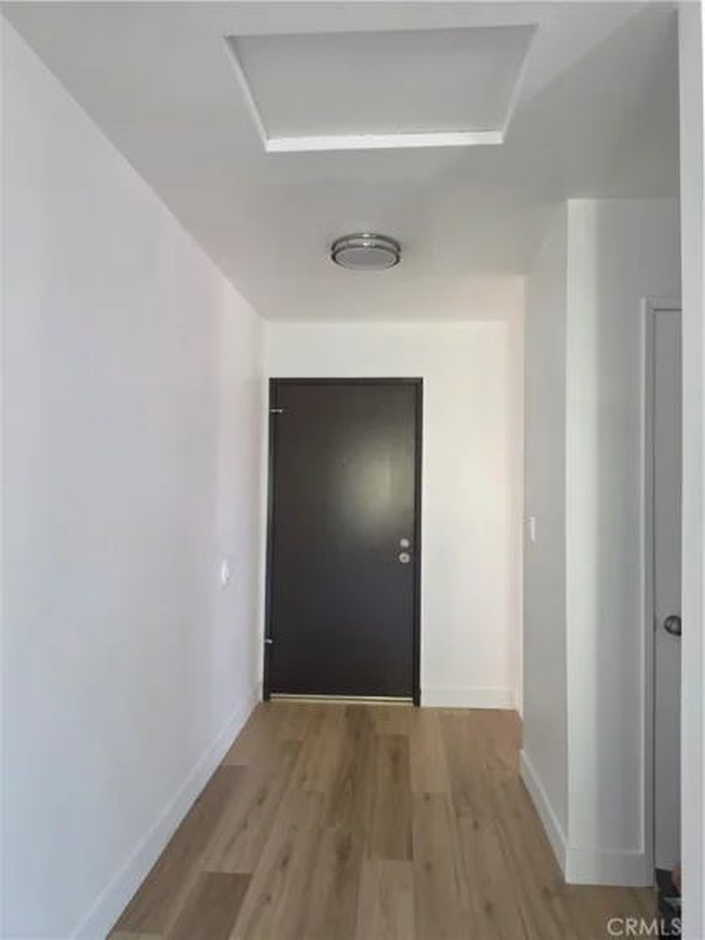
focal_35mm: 23
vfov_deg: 73.9
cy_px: 470
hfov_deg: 58.9
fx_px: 625
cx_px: 352
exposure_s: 1/120
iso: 200
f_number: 1.4
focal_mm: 6.5
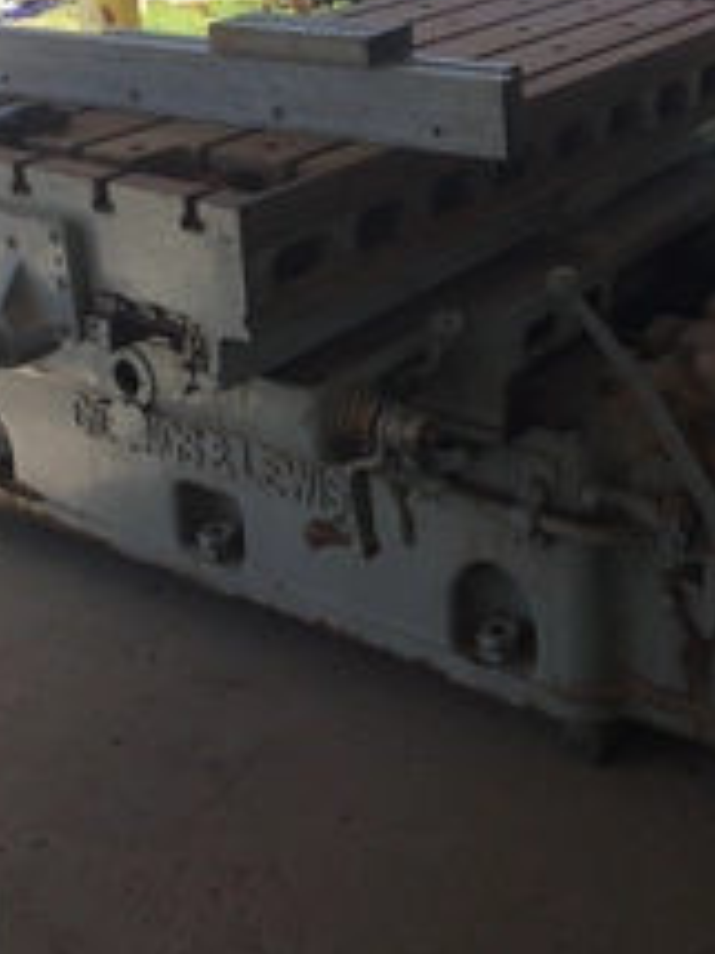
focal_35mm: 54
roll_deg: +1.4
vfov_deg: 34.6
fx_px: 1489
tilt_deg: -18.1
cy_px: 213
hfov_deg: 26.5
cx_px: 573
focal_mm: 4.15
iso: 32
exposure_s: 1/520
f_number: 2.2
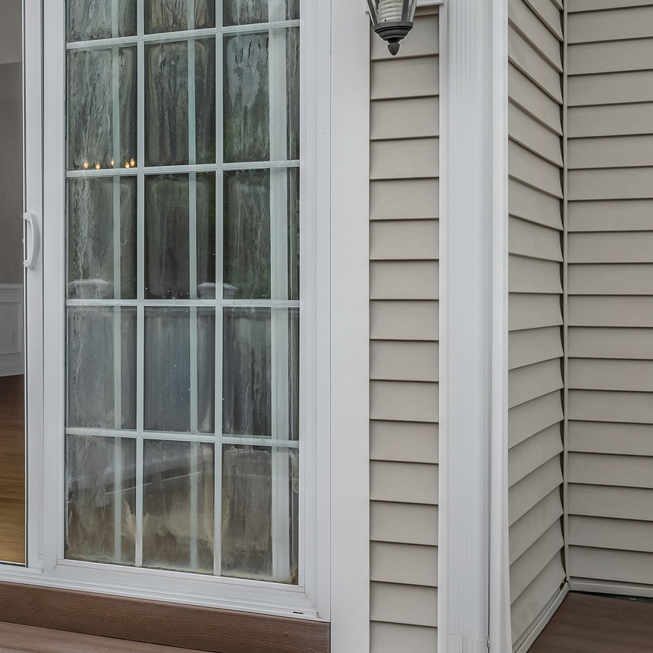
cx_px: -92
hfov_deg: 26.1
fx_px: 1281
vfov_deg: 28.6
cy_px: 300
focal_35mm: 60
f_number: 8
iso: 250
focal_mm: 20
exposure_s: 1/200
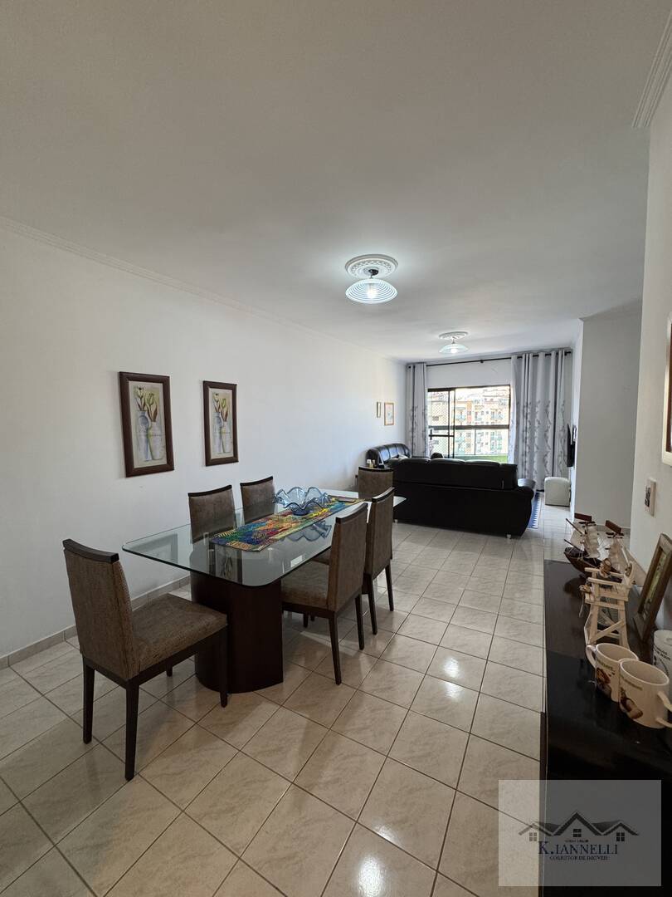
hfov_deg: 85.7
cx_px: 336
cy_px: 448
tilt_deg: -5.1
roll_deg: +2.0
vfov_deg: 102.1
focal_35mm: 14
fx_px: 362
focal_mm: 2.22
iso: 200
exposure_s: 1/120
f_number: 2.2
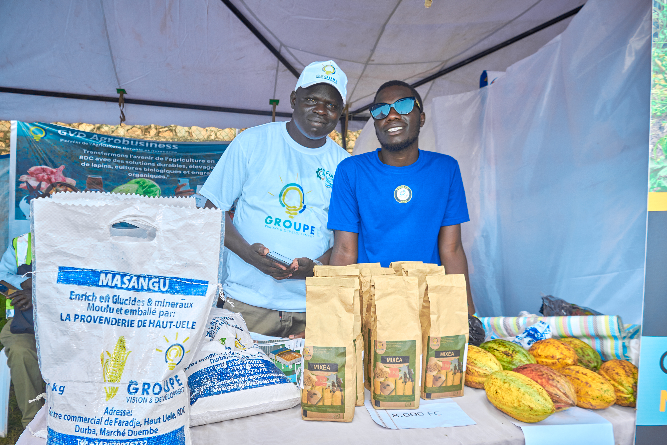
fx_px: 556
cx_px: 334
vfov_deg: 43.6
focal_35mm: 30
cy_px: 222
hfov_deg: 61.9
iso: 100
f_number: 5
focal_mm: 20
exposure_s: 1/200
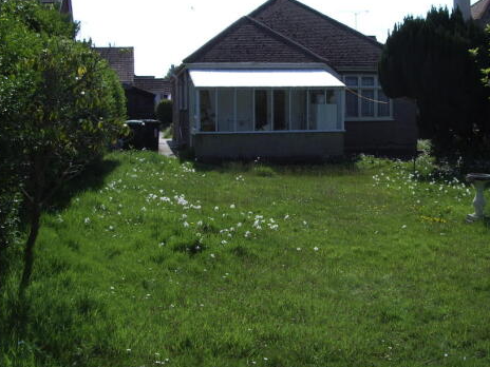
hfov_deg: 42.8
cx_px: 292
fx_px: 623
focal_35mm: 44
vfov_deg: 32.7
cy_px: 141
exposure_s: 1/500
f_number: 4.3
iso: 50
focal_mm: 5.8
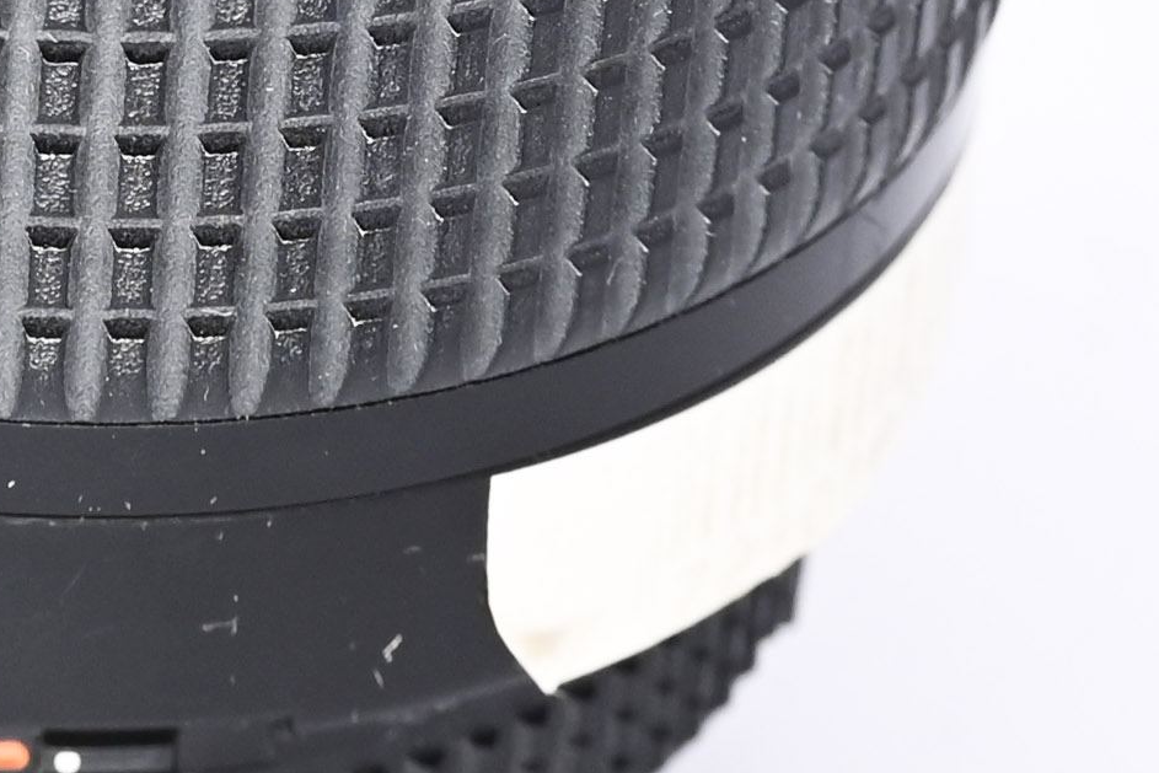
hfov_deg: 6.6
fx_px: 10078
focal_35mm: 313
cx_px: 81
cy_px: -268
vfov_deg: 4.4
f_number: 9
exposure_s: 1/125
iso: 500
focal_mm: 50
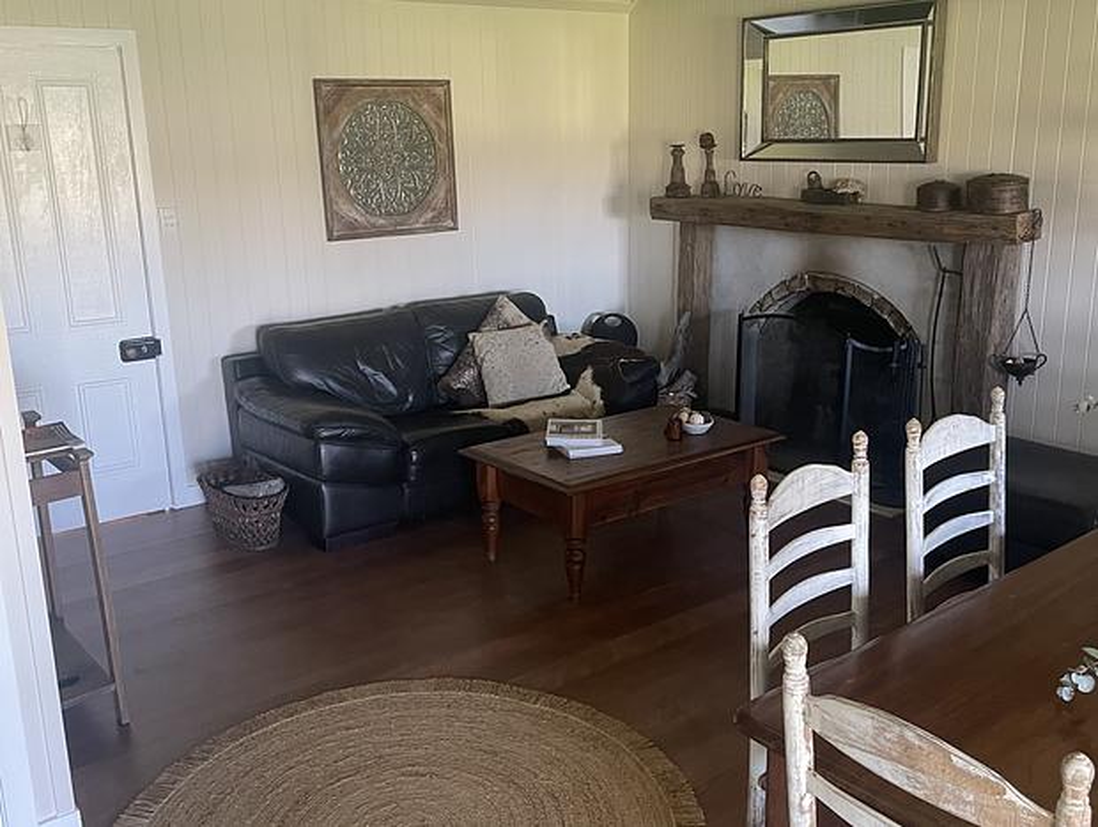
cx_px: 549
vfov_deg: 53.2
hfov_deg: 67.2
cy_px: 414
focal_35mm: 26
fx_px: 826
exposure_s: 1/60
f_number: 1.6
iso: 160
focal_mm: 4.2
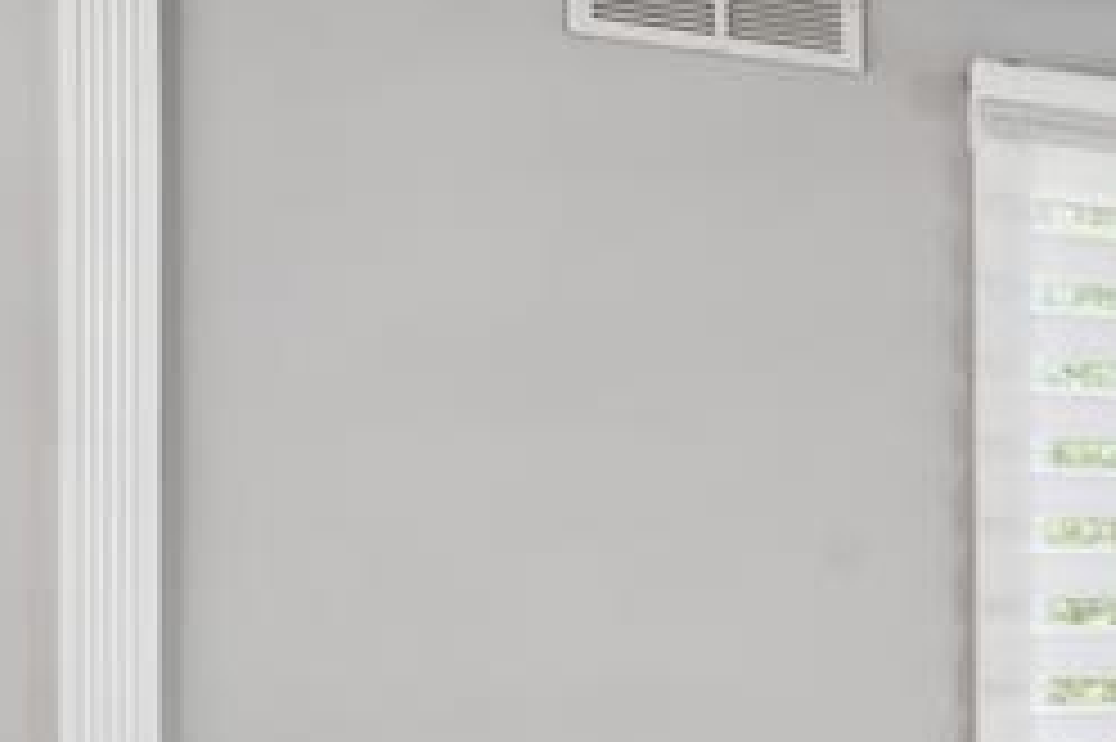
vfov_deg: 20.2
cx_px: 2254
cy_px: 648
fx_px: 2045
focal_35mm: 66
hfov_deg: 18.7
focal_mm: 16
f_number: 8
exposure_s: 1/13
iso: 400
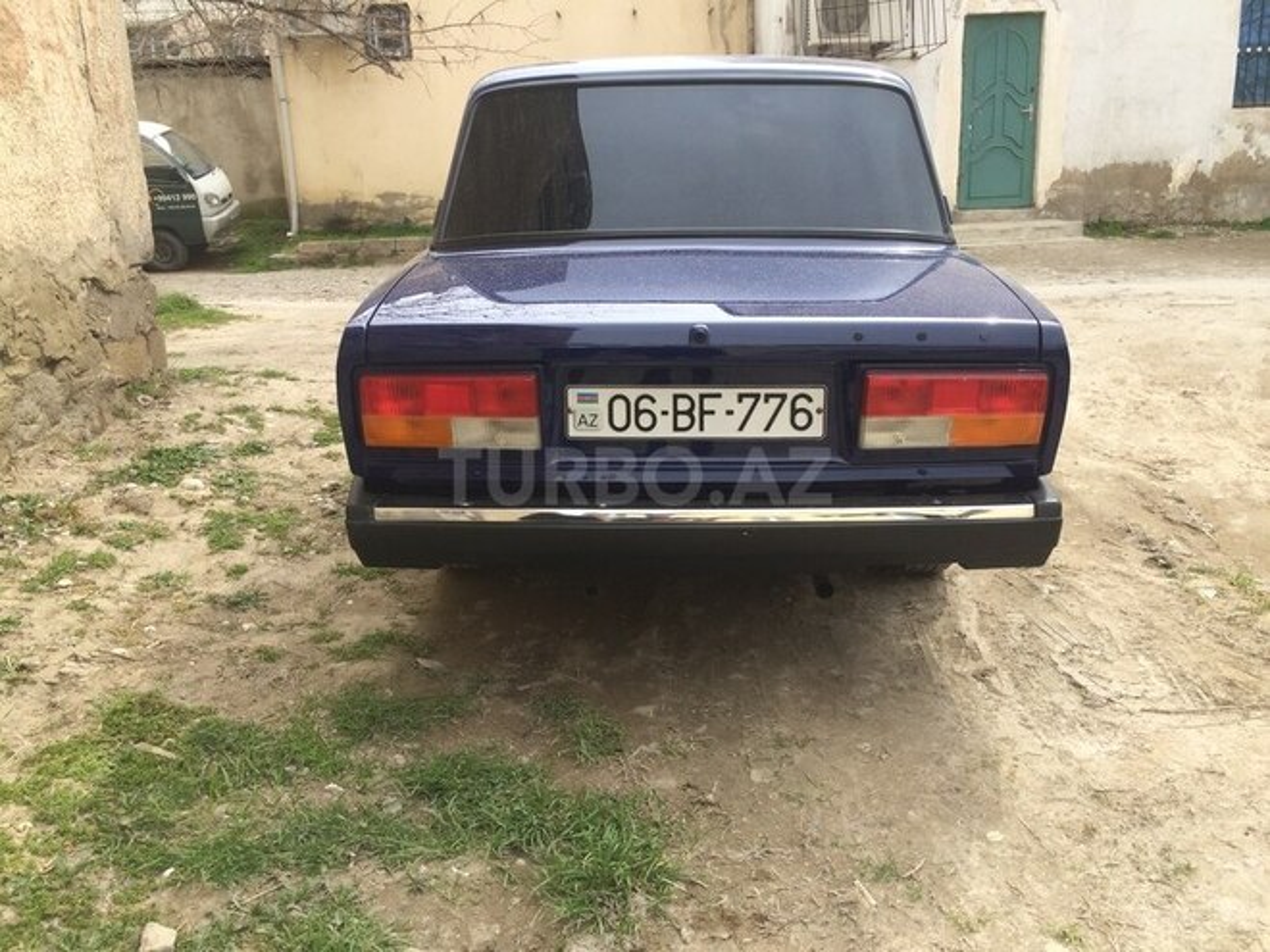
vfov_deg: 48.2
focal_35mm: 29
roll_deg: +3.0
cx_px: 635
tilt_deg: -15.8
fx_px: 1064
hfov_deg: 61.7
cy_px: 476
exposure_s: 1/733
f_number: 2.2
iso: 32
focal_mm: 4.15
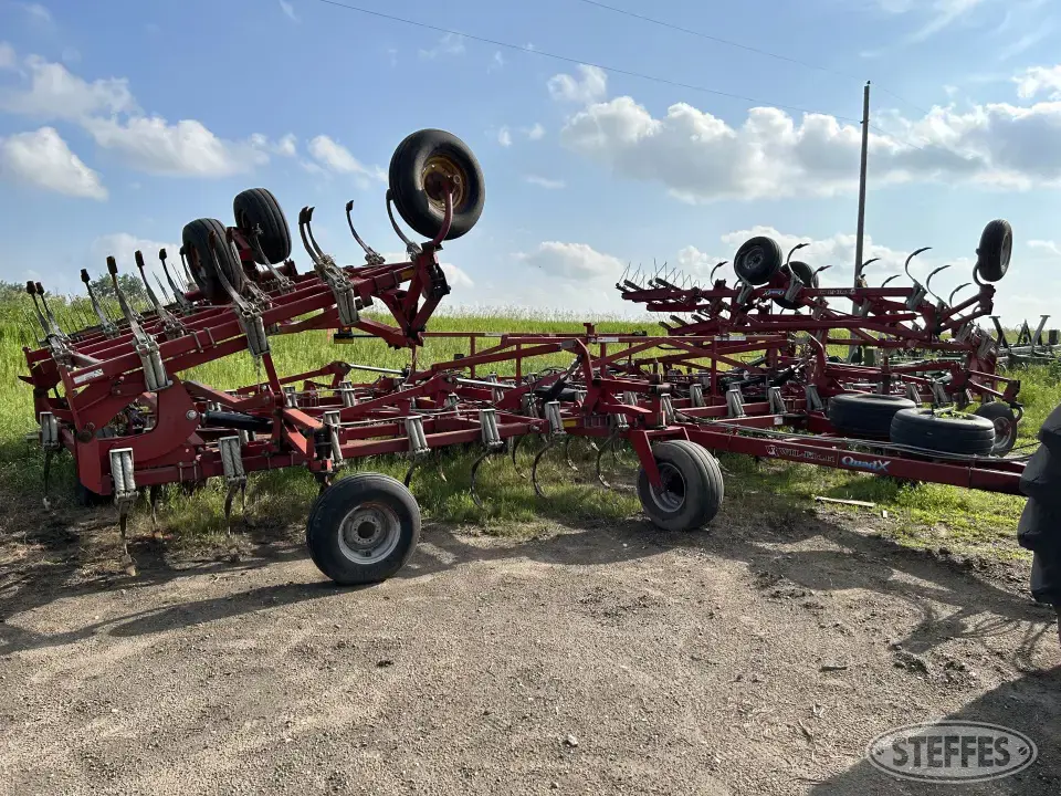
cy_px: 398
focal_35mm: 26
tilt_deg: -2.8
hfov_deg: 67.3
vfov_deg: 53.1
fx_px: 797
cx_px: 530
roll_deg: -0.4
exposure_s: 1/5319
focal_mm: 5.7
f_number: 1.5
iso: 50
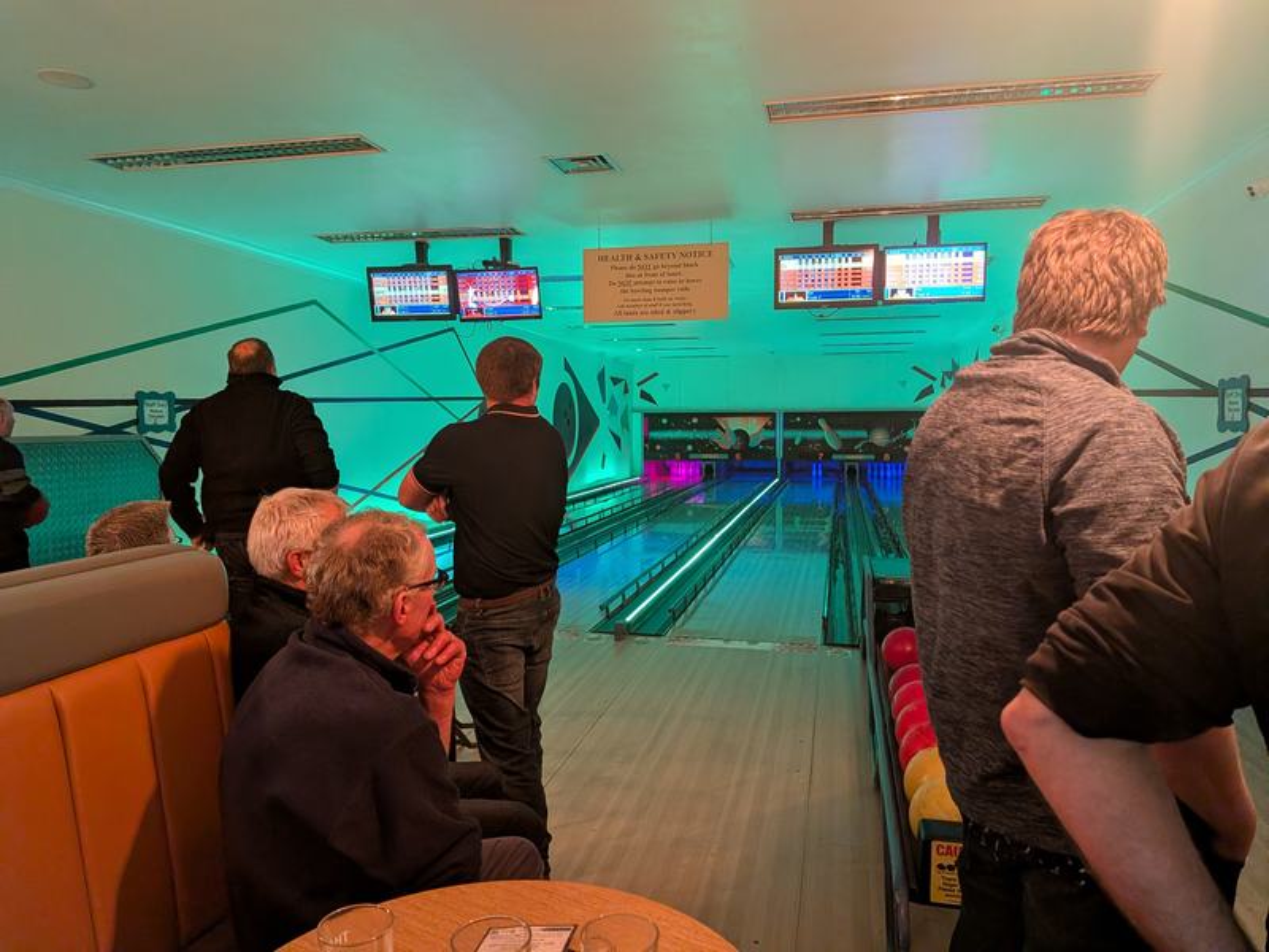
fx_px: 880
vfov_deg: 56.8
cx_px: 634
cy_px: 476
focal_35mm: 24
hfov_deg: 71.6
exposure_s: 1/50
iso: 728
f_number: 1.7
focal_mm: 4.53
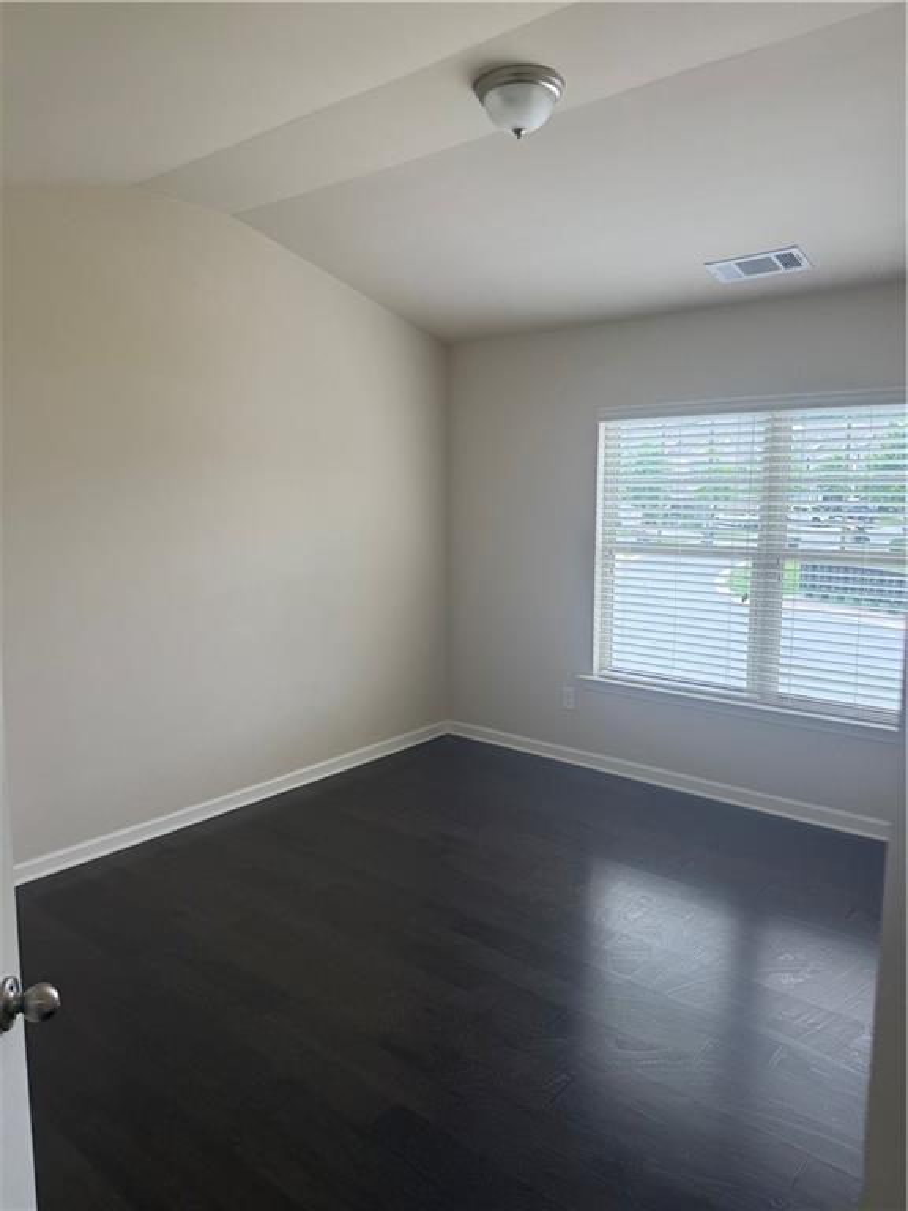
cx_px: 454
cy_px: 606
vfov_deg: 71.6
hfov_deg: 56.8
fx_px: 839
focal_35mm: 24
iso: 100
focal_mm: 6.76
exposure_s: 1/249
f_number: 1.78
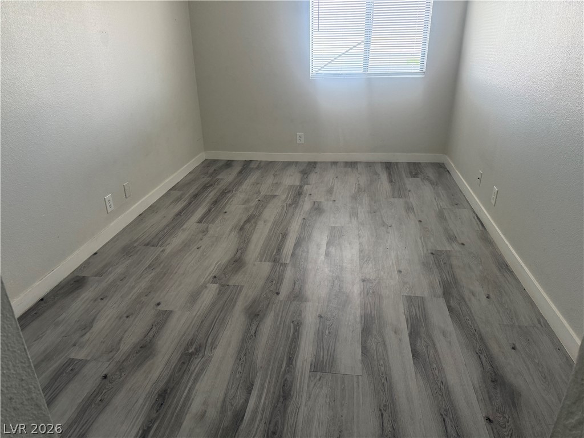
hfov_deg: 71.6
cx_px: 292
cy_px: 219
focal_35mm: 24
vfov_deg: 56.8
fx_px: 405
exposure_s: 1/86
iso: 200
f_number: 1.78
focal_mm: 6.76
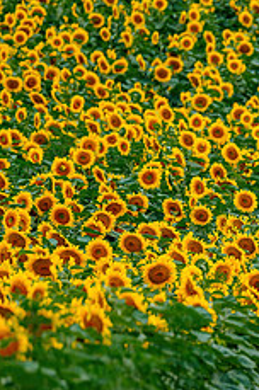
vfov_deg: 4.1
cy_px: 261
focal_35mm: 507
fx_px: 5488
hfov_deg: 2.7
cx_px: 419
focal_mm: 200
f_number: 2.8
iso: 100
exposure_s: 1/200
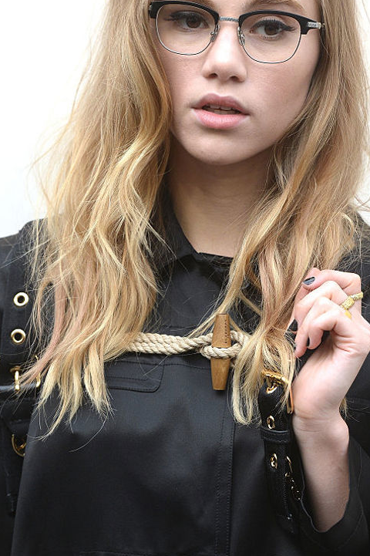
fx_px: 3765
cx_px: 227
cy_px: 241
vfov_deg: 8.4
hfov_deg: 5.6
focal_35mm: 244
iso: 800
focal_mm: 170
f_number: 4
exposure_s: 1/500
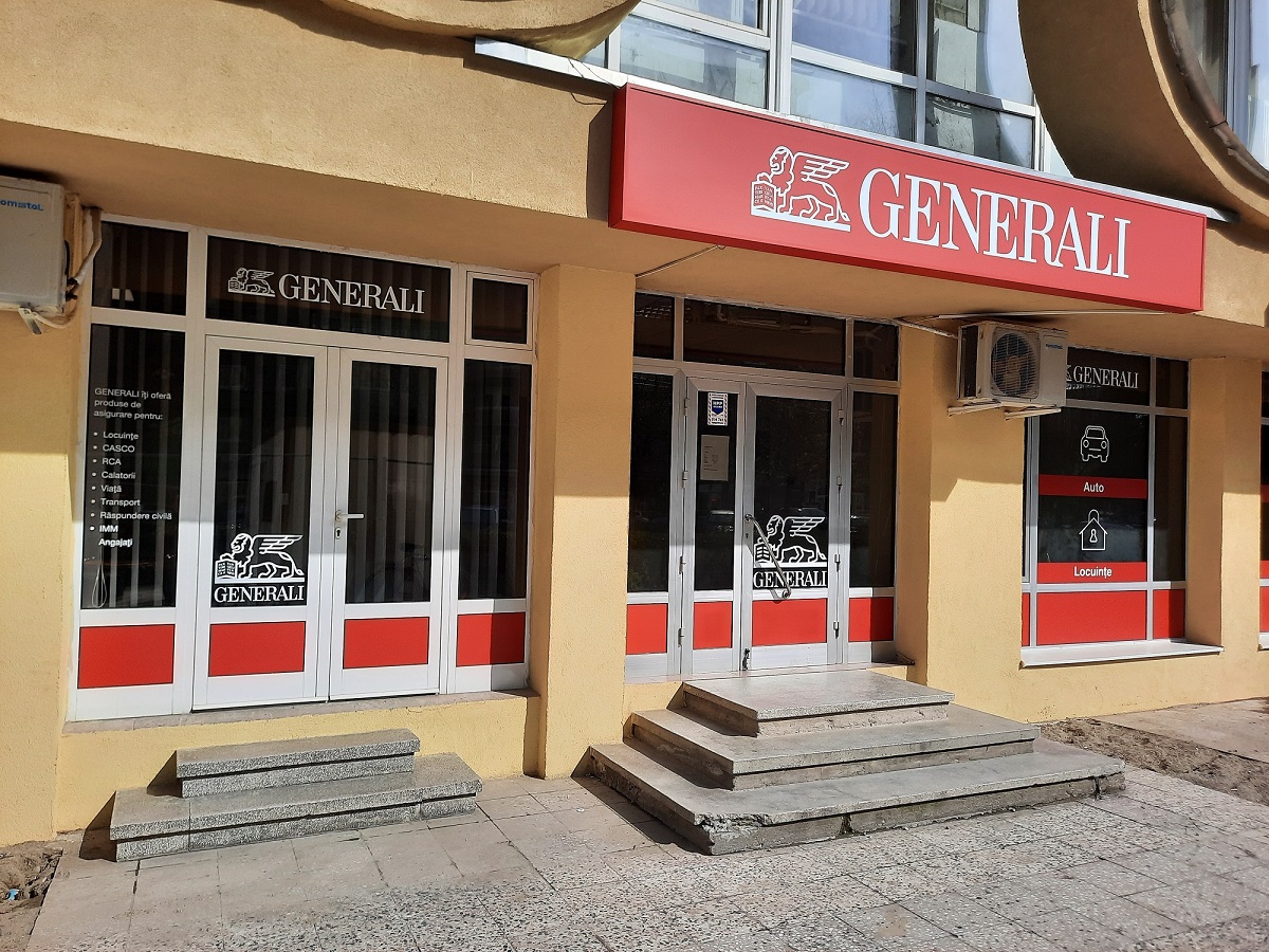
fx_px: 916
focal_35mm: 25
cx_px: 634
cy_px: 476
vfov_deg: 54.9
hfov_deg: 69.4
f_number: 2
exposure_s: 1/1653
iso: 32
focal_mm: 4.6
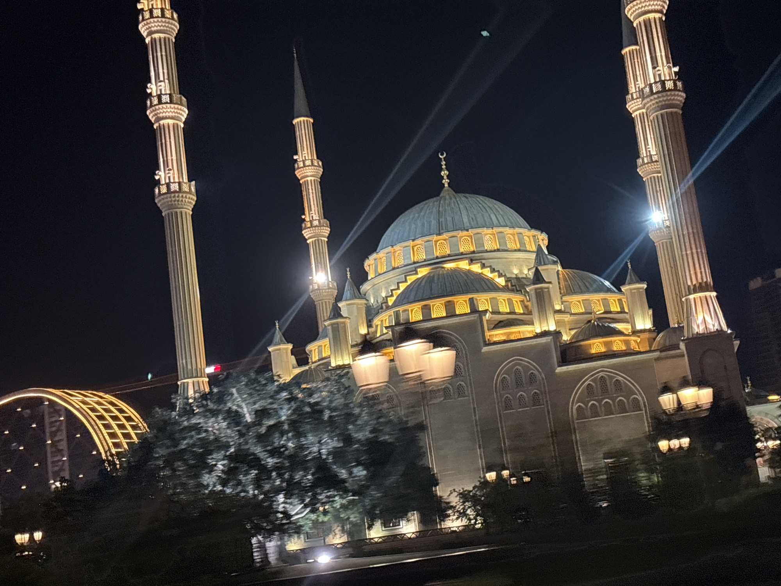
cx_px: 390
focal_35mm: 52
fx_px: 1173
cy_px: 293
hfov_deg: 36.8
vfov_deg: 28.0
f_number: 1.6
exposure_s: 1/25
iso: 320
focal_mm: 5.96
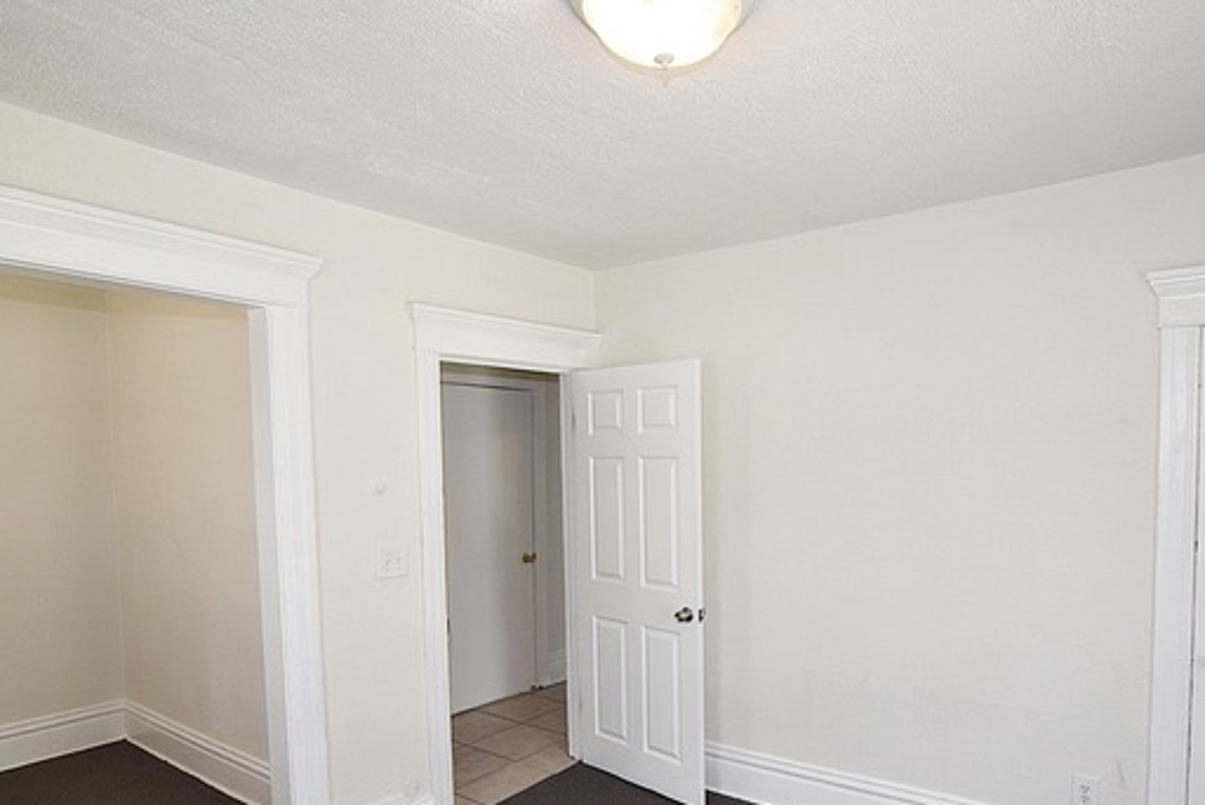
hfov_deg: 80.8
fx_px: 691
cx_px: 746
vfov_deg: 59.9
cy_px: 491
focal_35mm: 21
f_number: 5.6
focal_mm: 11
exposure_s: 1/125
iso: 560
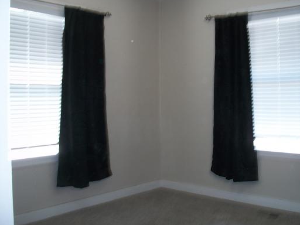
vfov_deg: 35.9
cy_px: 105
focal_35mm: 40
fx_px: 347
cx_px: 187
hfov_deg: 46.4
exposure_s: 1/30
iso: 80
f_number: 2.9
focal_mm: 5.7
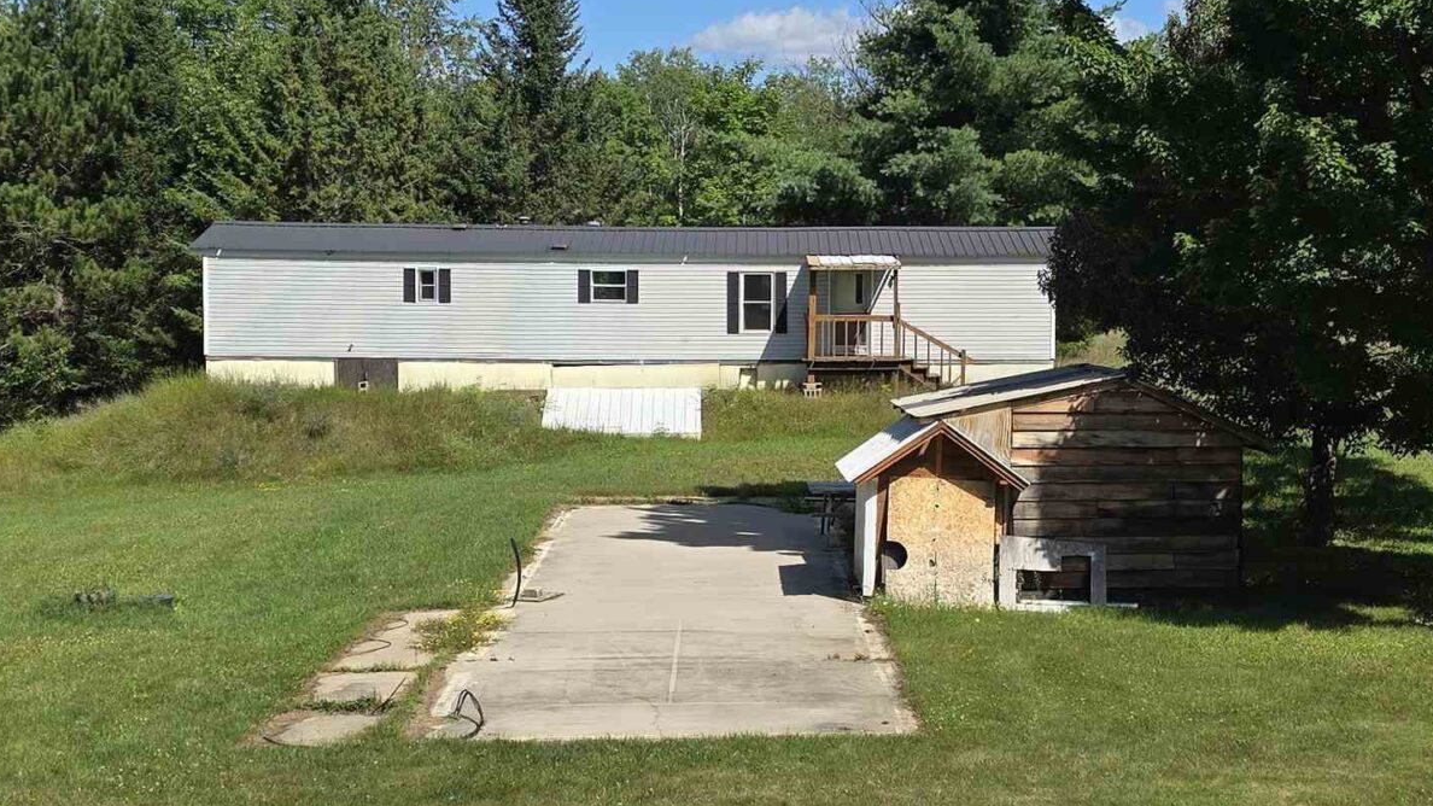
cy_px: 402
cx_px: 814
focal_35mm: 54
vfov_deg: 22.2
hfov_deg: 38.4
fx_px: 2052
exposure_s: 1/968
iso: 12
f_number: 1.7
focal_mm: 6.3
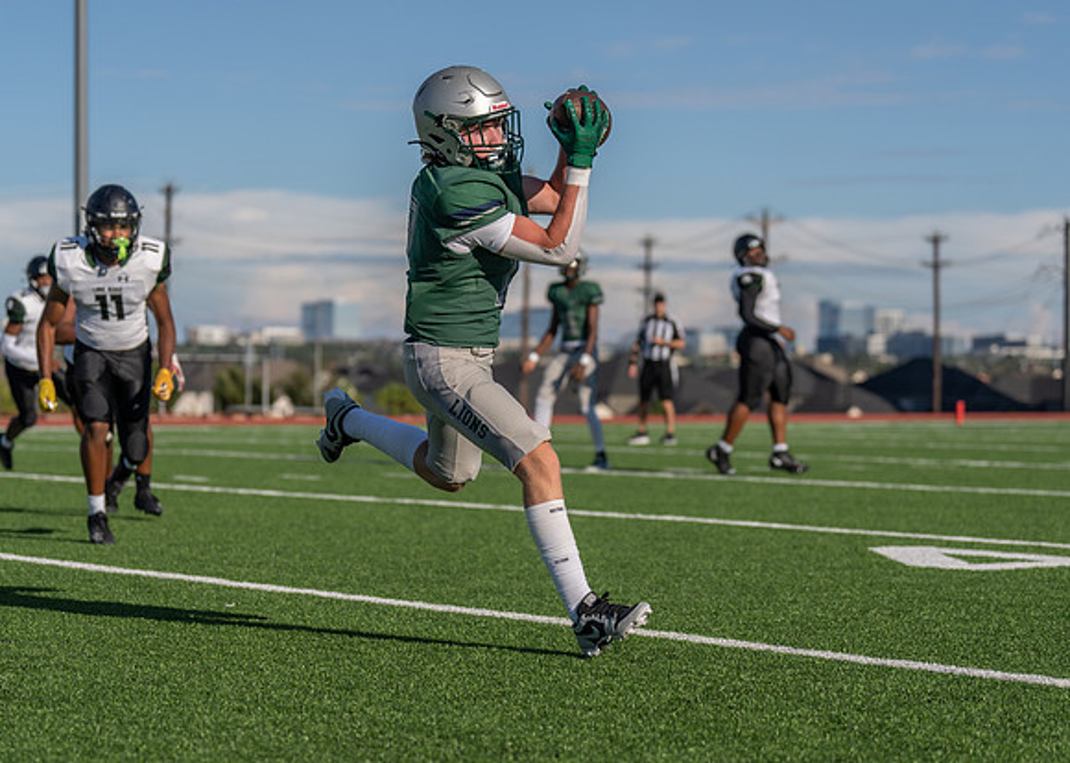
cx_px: 514
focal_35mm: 100
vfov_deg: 14.4
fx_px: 3026
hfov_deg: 20.1
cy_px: 438
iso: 100
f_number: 2.8
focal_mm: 81
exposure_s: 1/3200
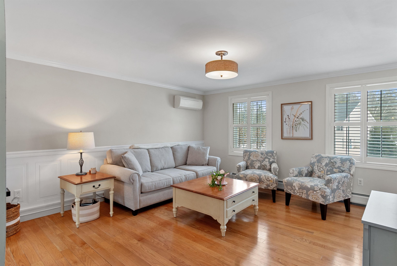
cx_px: 198
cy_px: 133
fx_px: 199
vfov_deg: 67.5
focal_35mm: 18
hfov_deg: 89.9
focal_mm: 12
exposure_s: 1/3
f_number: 9
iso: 200
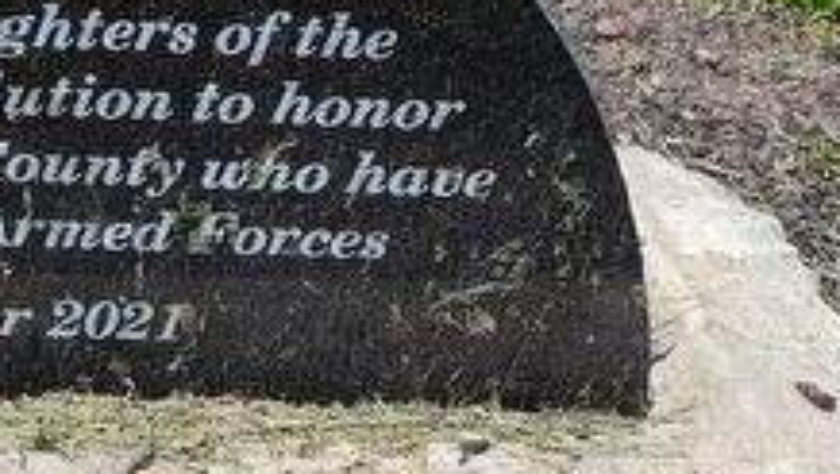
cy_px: 81
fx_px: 2051
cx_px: -46
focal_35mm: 92
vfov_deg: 13.1
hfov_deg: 22.1
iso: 100
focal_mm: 5.56
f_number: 1.8
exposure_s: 1/1263
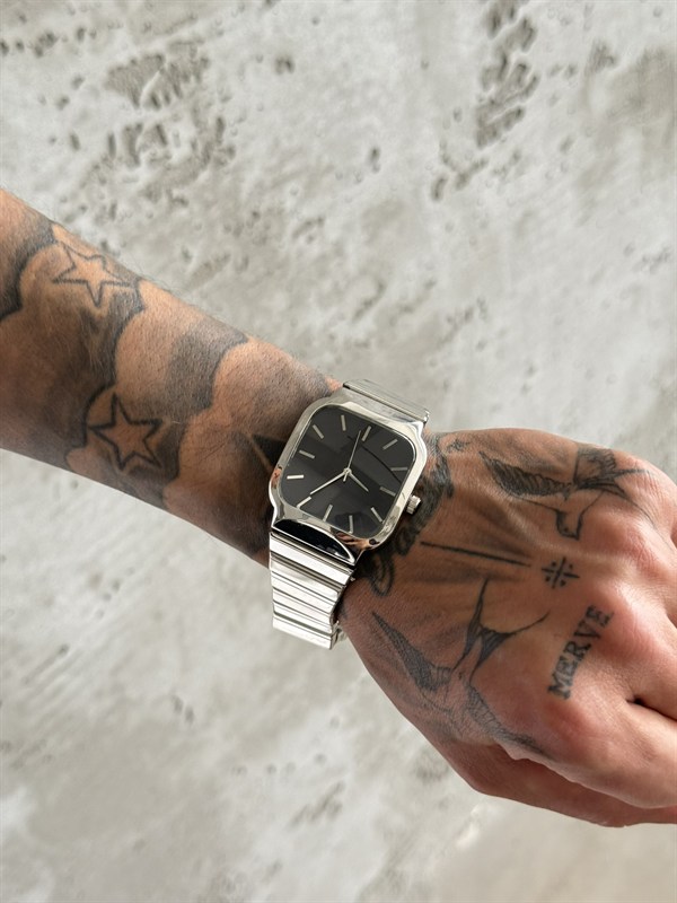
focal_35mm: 48
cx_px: 338
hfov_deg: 30.3
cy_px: 452
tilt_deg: -38.8
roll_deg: +13.1
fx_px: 1252
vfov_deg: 39.7
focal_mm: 6.76
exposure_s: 1/60
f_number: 1.78
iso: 160
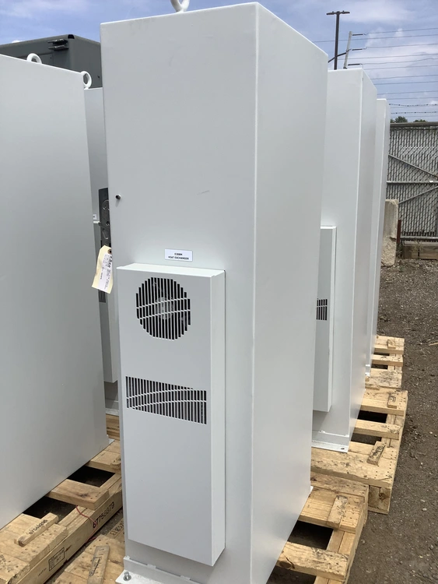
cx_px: 219
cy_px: 292
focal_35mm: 31
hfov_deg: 45.5
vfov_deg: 58.3
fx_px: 523
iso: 25
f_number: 2.4
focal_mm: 3.3
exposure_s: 1/2551
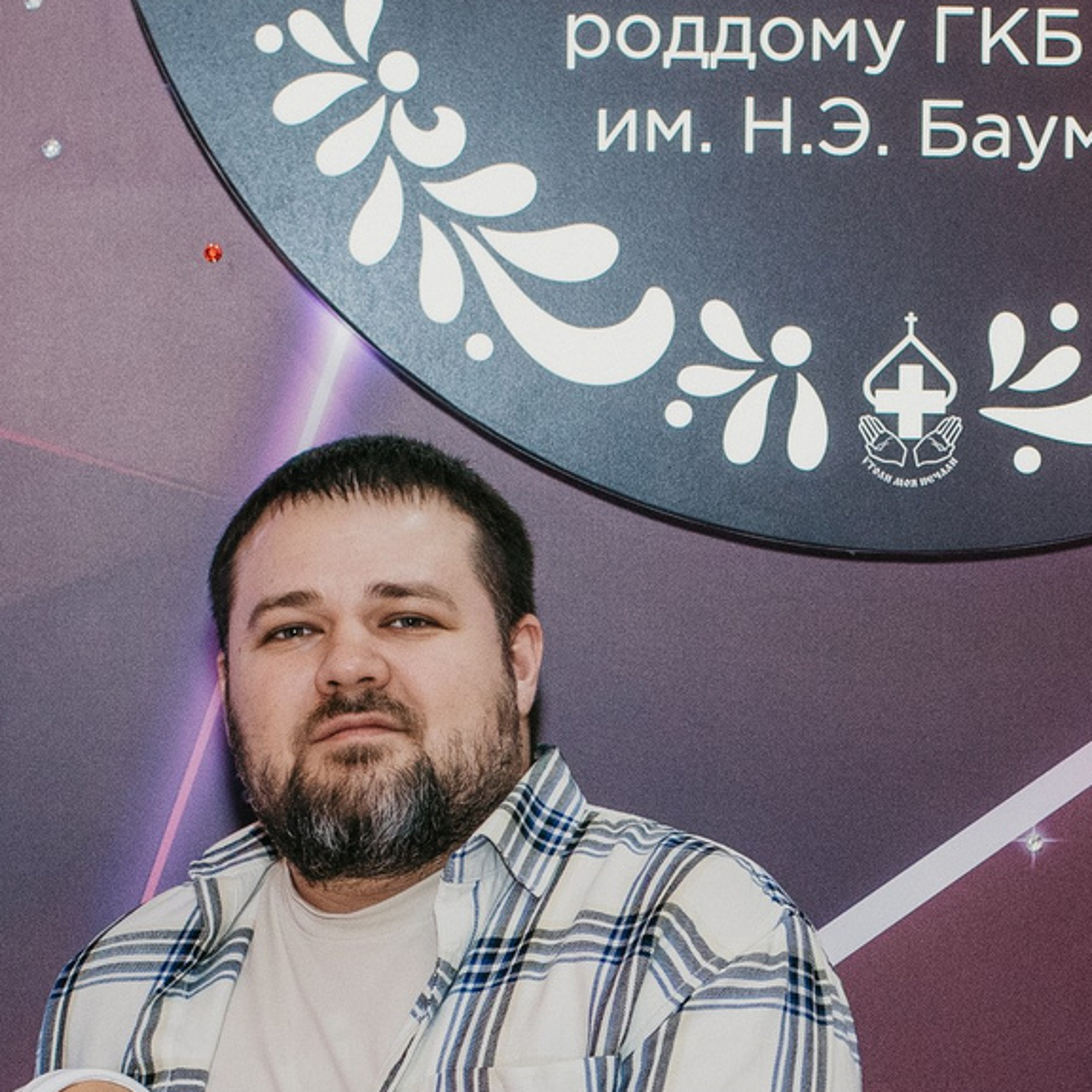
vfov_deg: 10.4
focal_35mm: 166
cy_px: 1173
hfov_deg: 10.5
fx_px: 5925
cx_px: 705
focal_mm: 35
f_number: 4.5
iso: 320
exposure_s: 1/160
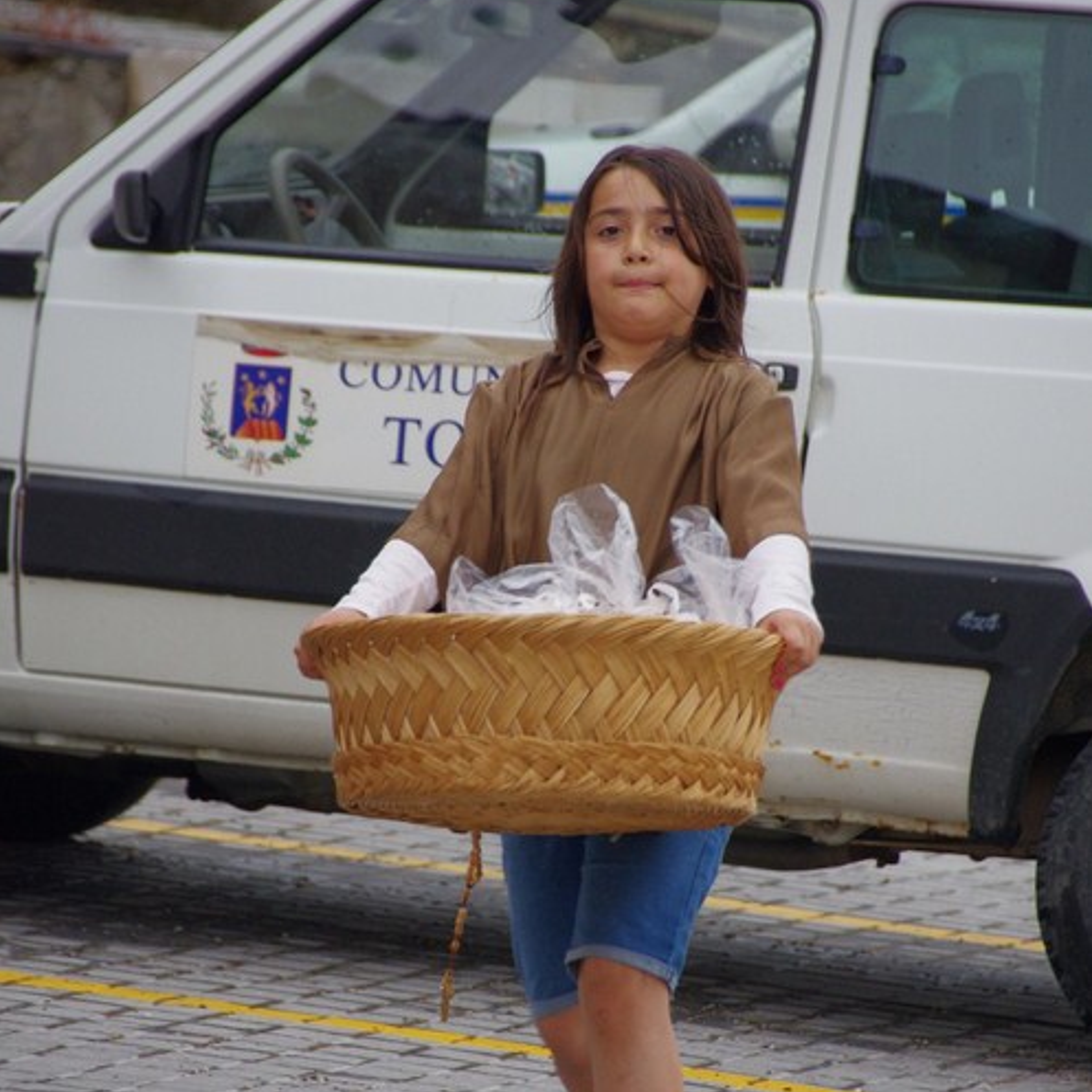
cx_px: 547
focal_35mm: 404
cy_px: 653
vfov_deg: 4.3
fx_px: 14419
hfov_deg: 4.3
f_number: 6.3
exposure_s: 1/160
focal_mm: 210
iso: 1250
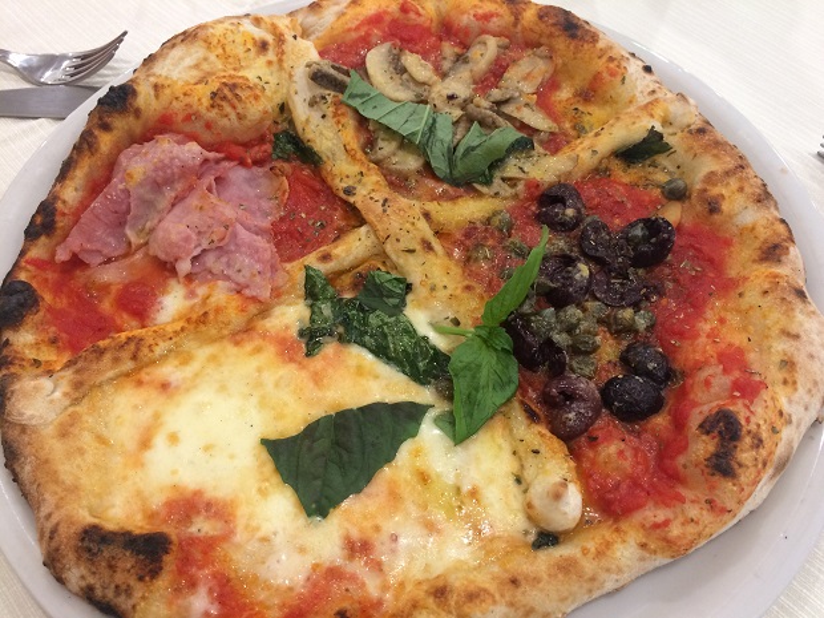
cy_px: 309
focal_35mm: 29
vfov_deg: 48.2
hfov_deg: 61.7
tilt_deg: -59.2
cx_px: 412
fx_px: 690
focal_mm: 4.15
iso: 160
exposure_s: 1/33
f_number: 2.2
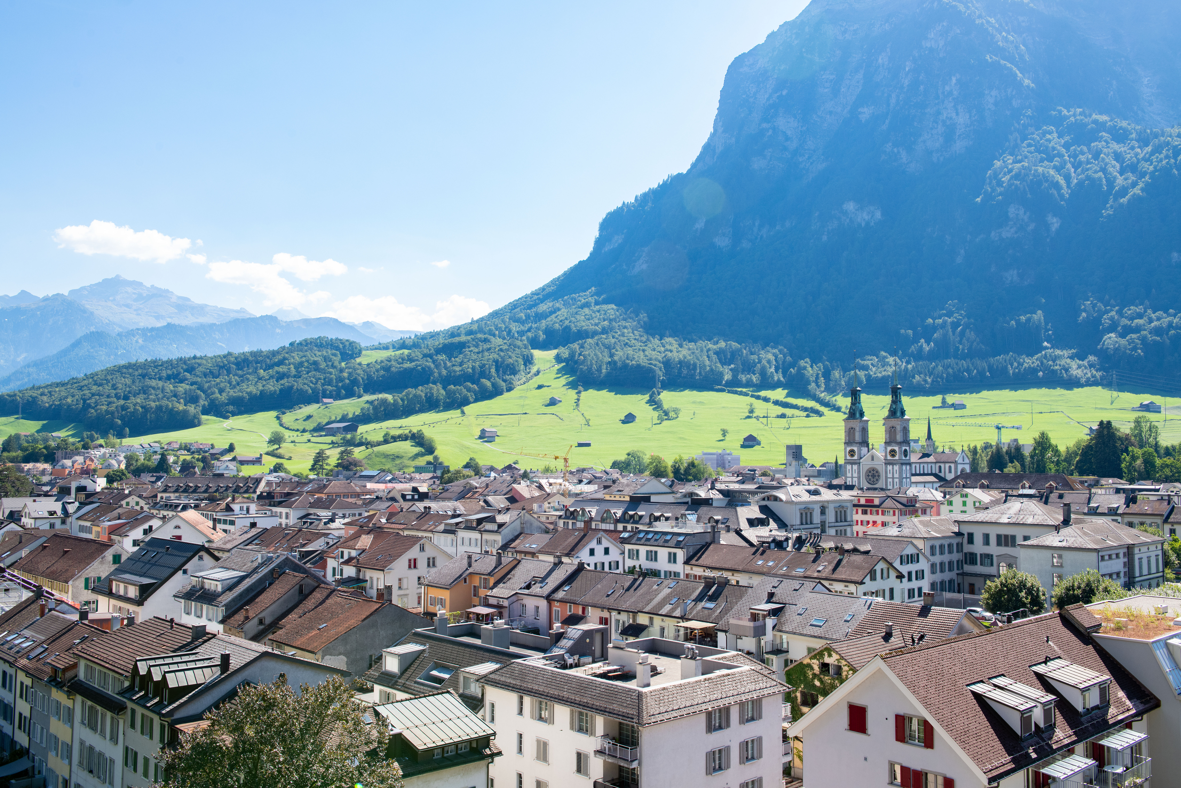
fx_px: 1050
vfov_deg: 41.1
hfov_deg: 58.7
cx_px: 590
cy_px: 394
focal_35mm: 32
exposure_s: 1/320
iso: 500
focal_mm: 32
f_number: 10
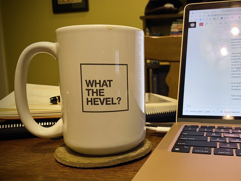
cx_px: 159
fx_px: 244
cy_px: 109
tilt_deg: -7.6
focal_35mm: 35
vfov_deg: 40.5
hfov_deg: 51.7
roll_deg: +1.0
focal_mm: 4.25
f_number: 1.8
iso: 320
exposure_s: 1/60
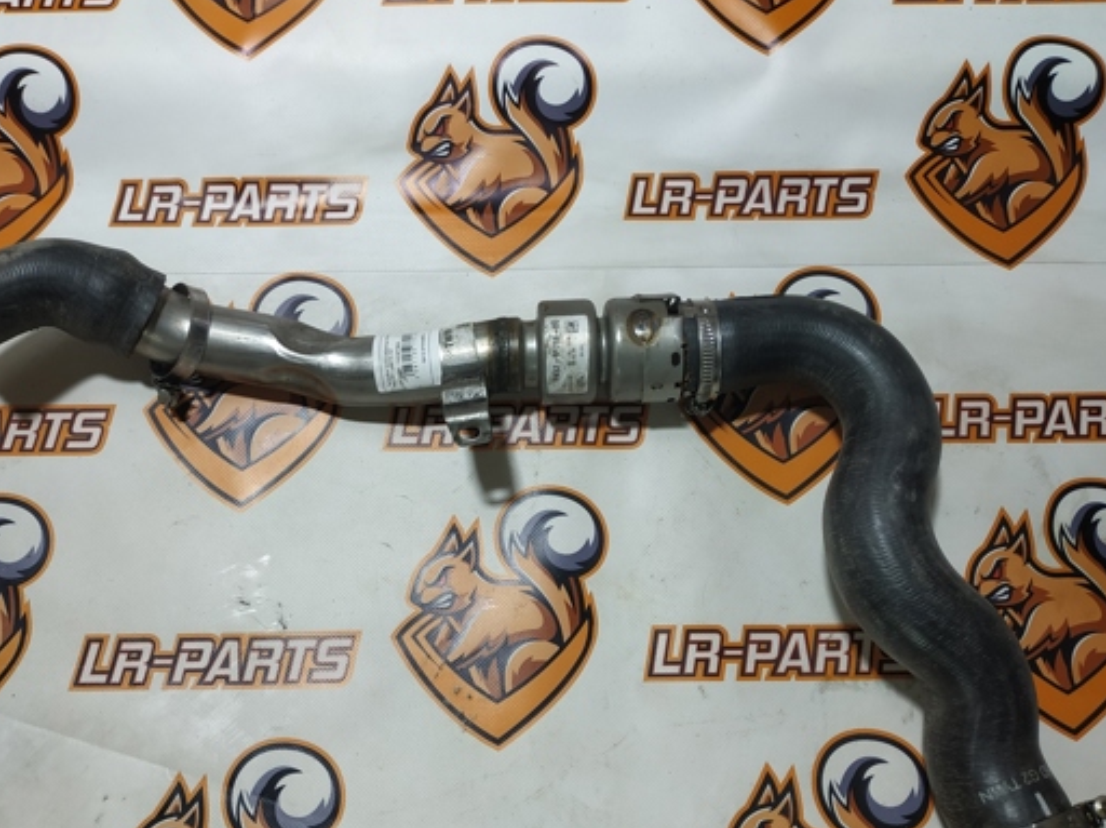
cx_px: 523
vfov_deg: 46.5
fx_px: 958
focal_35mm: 30
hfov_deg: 60.0
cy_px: 485
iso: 125
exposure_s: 1/100
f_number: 1.9
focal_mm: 3.94
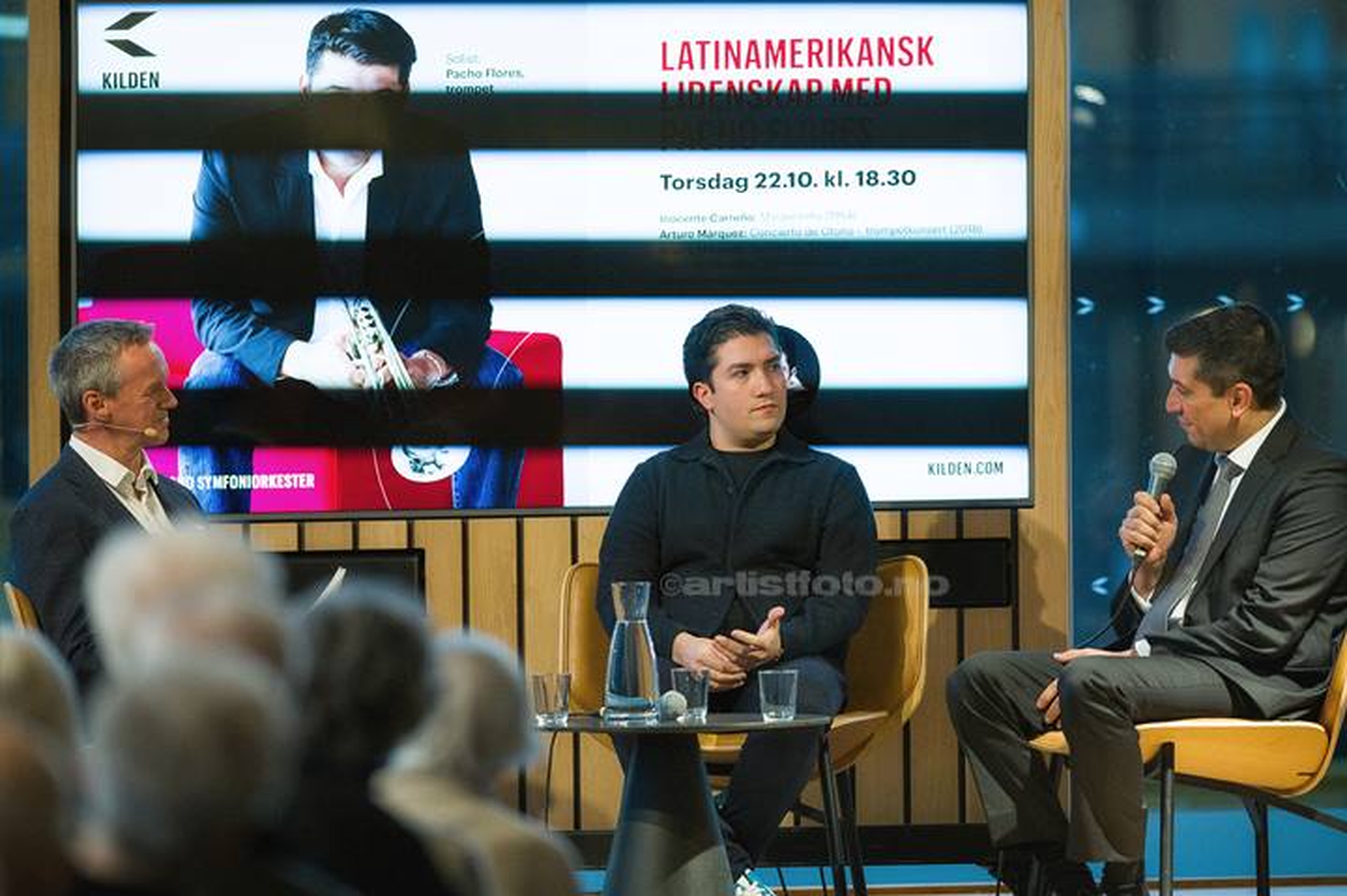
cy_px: 448
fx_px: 11217
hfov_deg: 6.9
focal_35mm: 300
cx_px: 674
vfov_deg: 4.6
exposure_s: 1/1000
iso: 2500
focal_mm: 300
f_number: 2.8
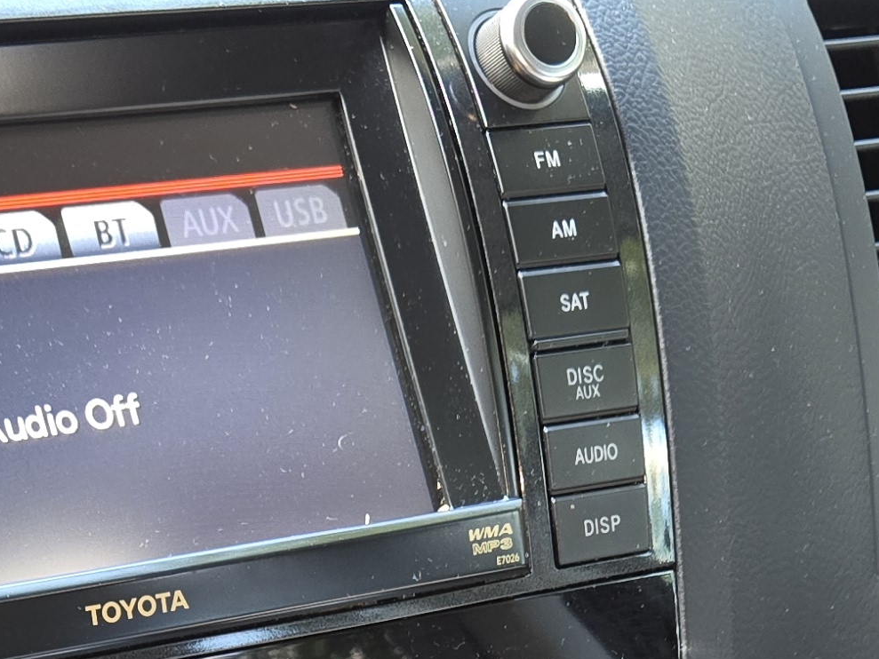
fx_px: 2362
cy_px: 1016
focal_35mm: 93
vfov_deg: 14.7
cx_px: 180
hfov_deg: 20.8
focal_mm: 5.4
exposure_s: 1/22.2
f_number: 1.8
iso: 125
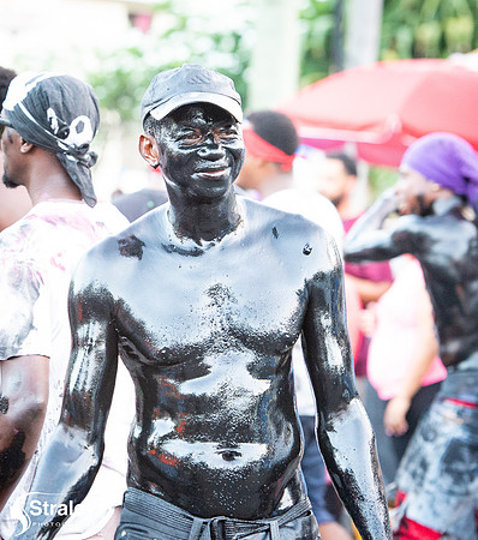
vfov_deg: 9.7
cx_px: 73
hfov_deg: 8.5
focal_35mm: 192
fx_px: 3193
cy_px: 226
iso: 6400
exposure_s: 1/200
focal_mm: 122
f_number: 5
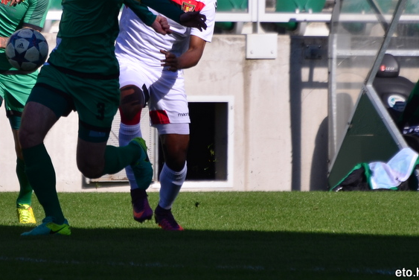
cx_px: 112
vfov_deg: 1.9
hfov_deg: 2.9
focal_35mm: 720
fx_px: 8384
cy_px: 69
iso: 200
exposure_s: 1/1250
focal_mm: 300
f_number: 5.6
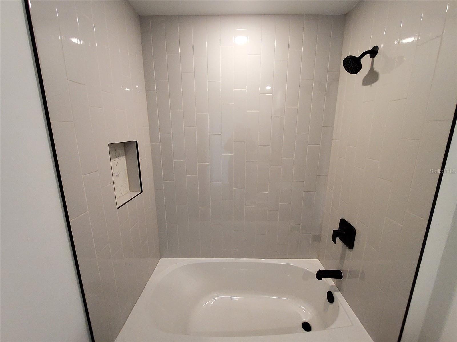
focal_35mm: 13
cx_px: 228
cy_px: 171
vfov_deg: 89.9
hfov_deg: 106.2
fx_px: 172
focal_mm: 1.13
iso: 200
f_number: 2.2
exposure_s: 1/60
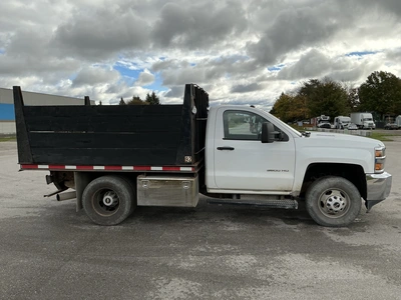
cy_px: 150
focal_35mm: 28
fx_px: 324
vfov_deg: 49.7
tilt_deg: -4.7
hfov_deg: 63.4
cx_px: 200
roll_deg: +0.9
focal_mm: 3
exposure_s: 1/1577
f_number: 1.8
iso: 25
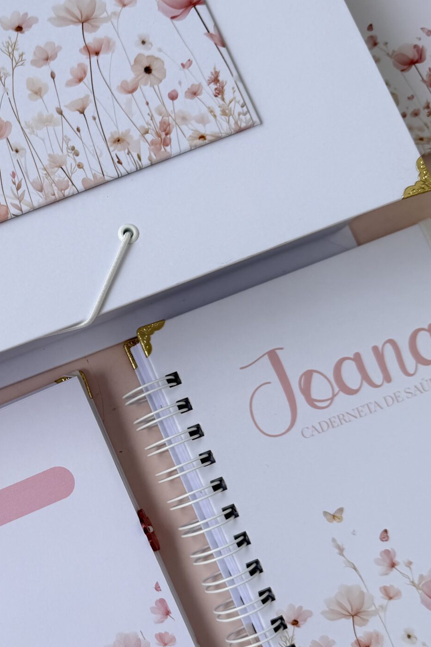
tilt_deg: -79.7
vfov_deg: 42.5
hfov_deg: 27.9
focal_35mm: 46
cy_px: 393
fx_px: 826
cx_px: 28
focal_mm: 6.76
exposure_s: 1/1689
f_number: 1.78
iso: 80
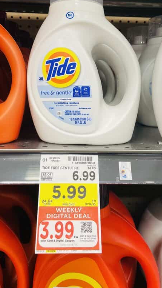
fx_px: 275
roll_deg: -1.0
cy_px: 115
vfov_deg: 54.9
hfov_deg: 32.8
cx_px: 80
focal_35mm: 36
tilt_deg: -5.3
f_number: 1.6
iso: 50
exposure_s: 1/63
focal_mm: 4.2
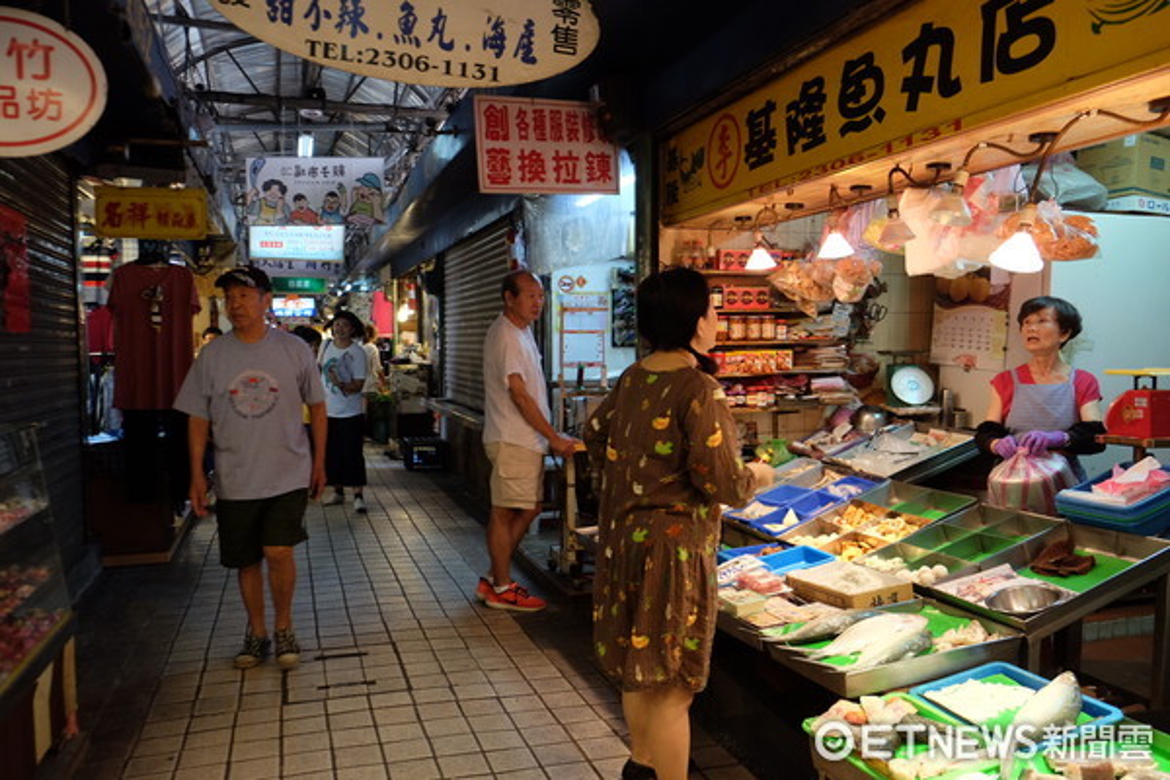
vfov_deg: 47.9
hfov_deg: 67.4
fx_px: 877
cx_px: 585
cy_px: 390
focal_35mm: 27
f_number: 2.8
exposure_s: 1/110
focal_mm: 18
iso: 800
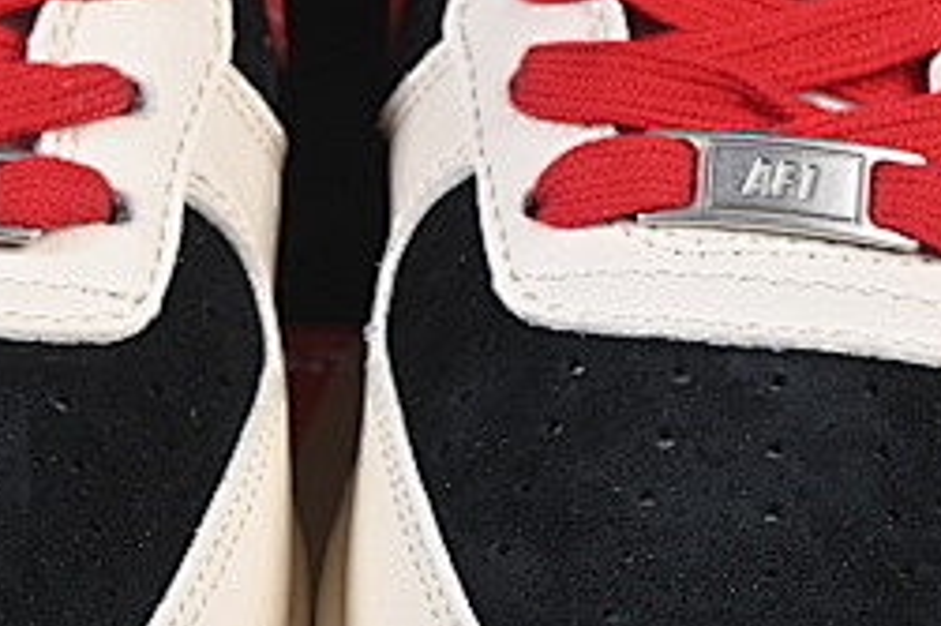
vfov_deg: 4.2
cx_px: 345
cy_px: 386
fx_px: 8437
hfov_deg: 6.4
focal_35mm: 323
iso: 160
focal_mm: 50
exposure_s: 1/80
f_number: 8
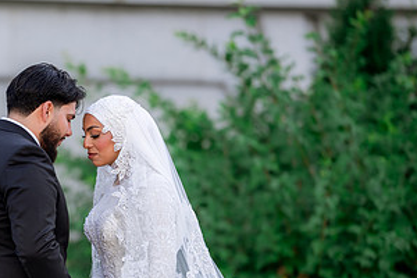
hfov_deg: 7.1
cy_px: 198
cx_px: 26
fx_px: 3359
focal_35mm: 290
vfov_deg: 4.7
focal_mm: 150
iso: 200
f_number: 2
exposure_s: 1/2000
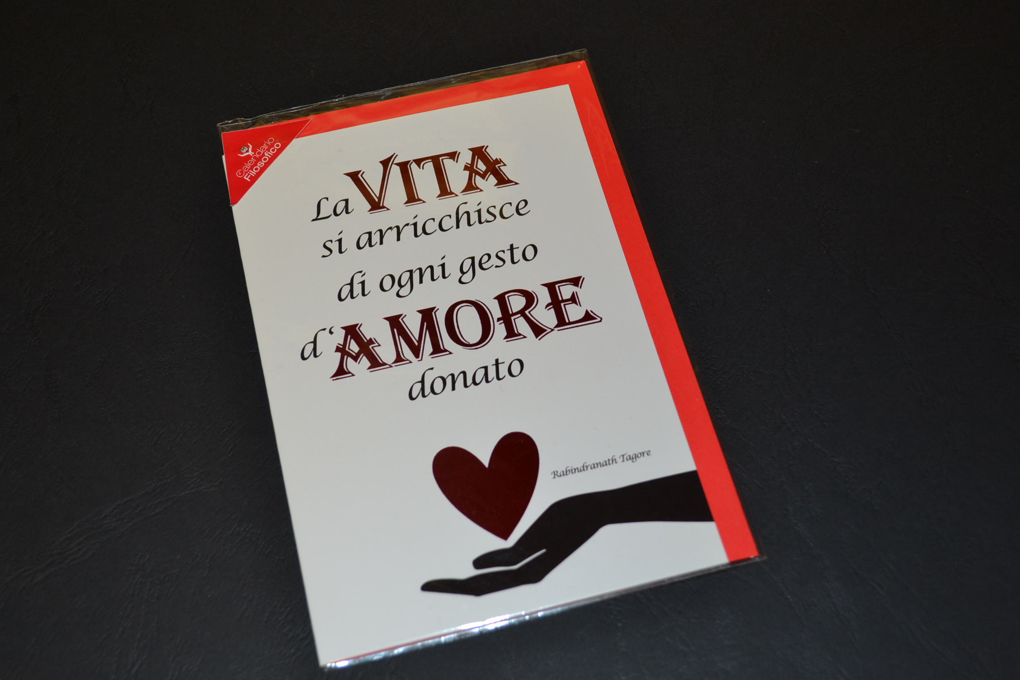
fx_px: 1445
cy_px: 340
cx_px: 510
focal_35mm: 51
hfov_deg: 38.9
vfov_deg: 26.5
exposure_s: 1/60
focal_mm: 34
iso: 400
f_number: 5
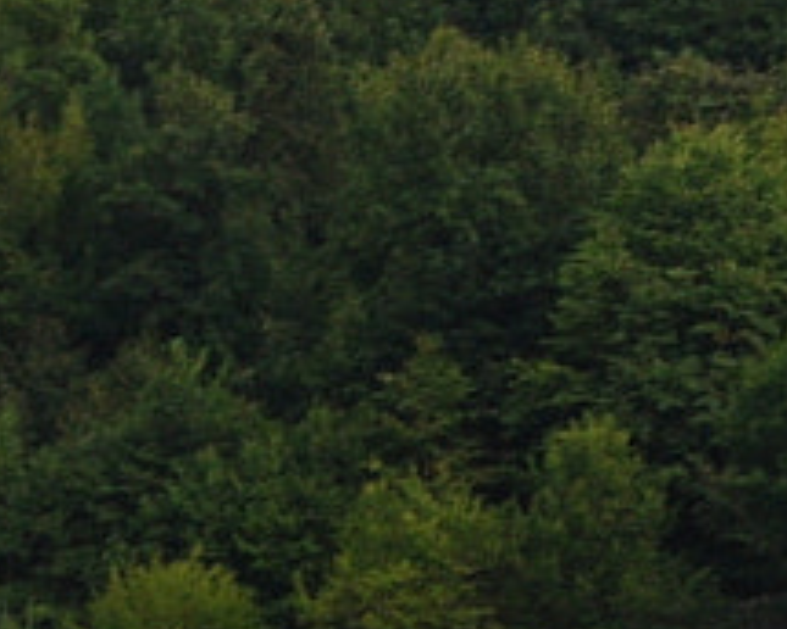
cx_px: 1647
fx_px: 6825
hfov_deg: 6.4
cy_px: -594
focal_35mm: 293
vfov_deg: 5.2
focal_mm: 28
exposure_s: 1/40
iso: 400
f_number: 7.1
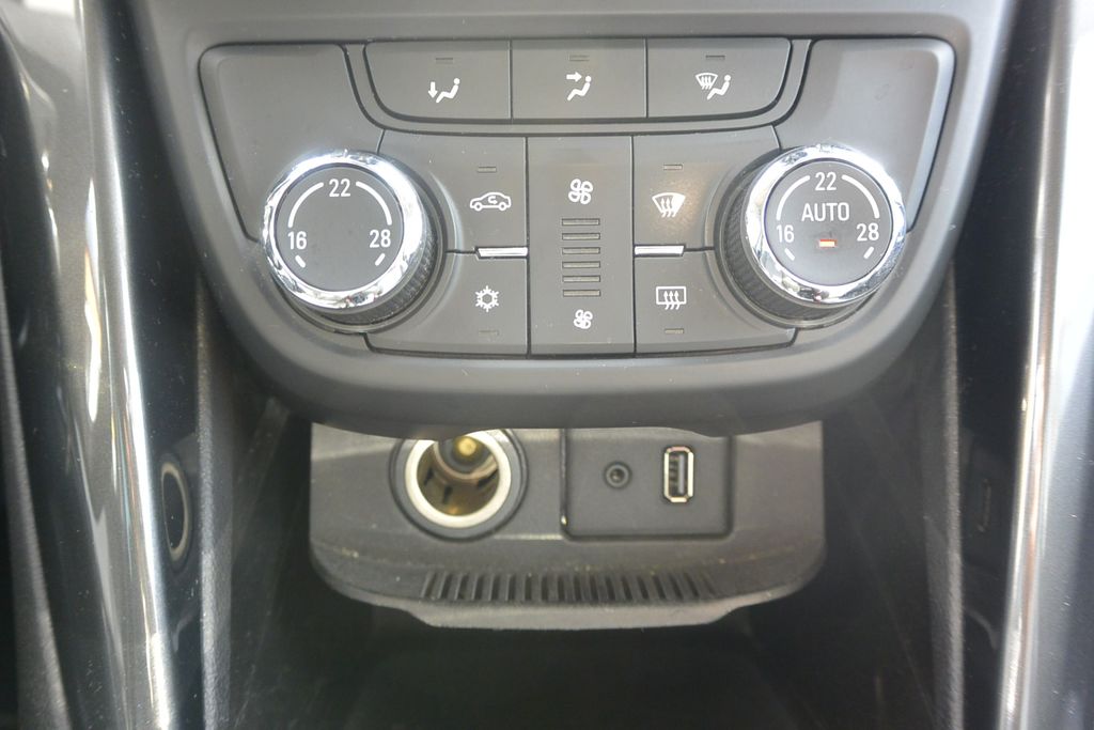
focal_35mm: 31
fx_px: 942
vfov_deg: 42.3
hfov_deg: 60.3
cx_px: 547
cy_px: 365
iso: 400
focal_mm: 11.8
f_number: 3.8
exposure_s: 1/80
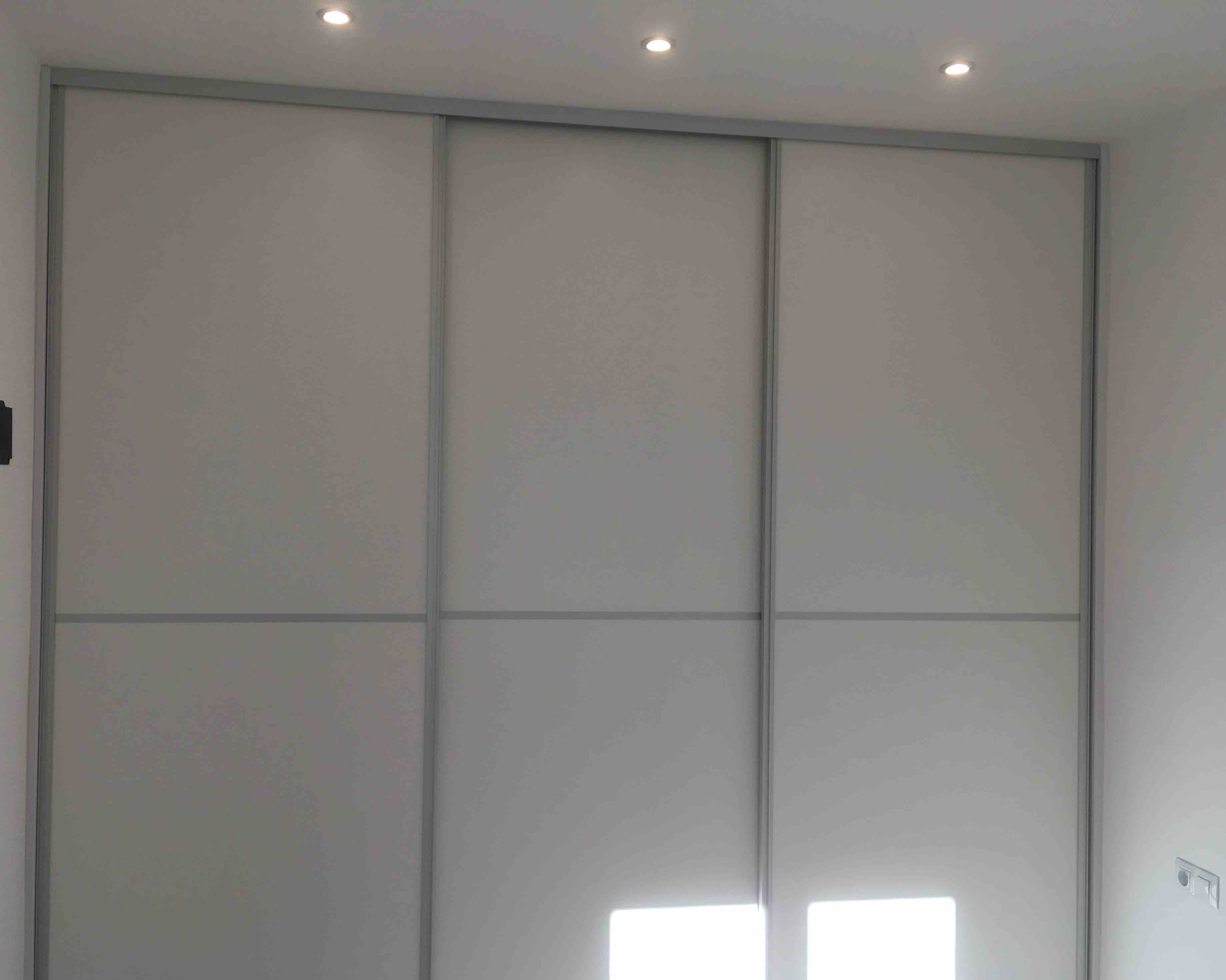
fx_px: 1125
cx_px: 570
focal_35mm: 31
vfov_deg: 47.1
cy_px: 503
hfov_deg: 57.1
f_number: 2.2
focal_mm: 4.15
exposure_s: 1/229
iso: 25
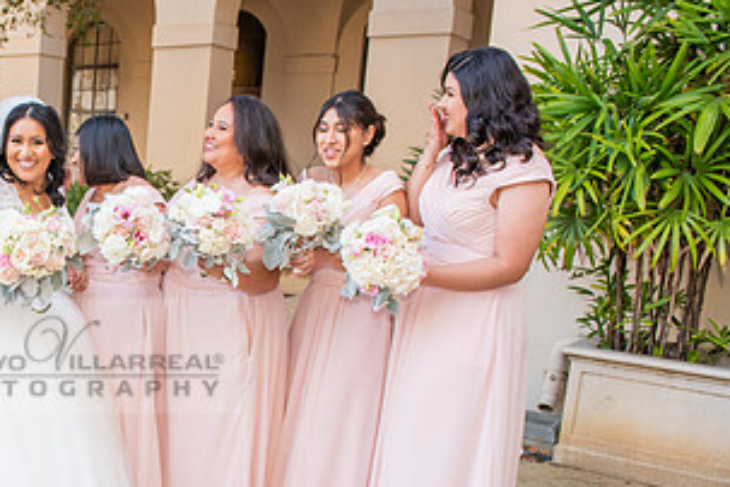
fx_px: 933
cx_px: 36
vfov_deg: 28.9
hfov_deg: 38.9
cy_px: 356
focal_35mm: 46
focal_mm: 24
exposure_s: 1/200
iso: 640
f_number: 4.5
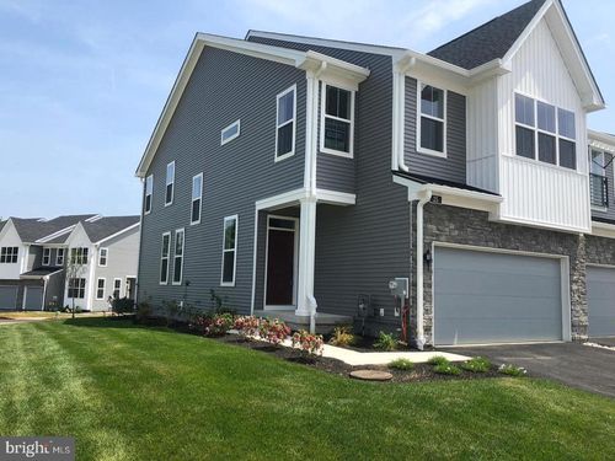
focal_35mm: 28
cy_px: 230
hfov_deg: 63.4
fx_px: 497
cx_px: 308
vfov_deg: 49.7
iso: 20
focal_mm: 3.99
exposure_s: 1/1779
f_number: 1.8
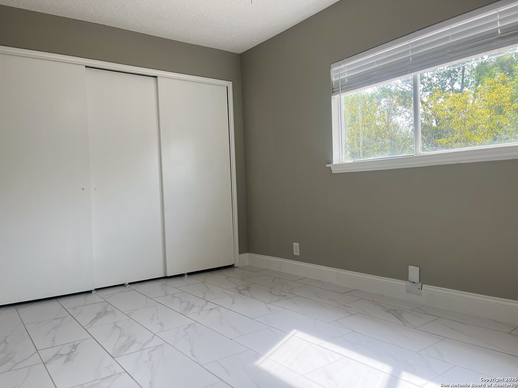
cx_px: 259
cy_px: 194
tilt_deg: -1.0
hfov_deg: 67.3
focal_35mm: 26
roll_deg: +2.5
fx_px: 389
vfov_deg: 53.1
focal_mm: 5.1
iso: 50
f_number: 1.6
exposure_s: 1/352
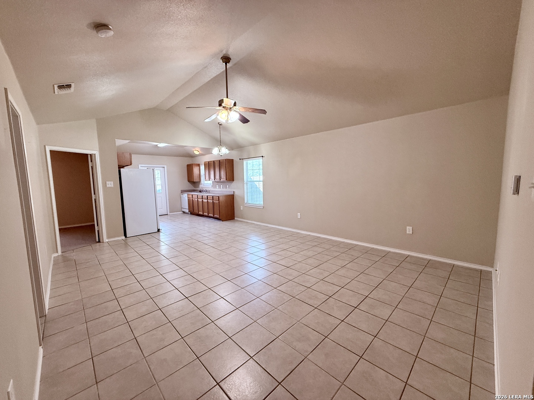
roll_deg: +1.3
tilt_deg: -4.7
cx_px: 267
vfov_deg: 85.7
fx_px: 216
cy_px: 200
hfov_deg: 102.1
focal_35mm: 14
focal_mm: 2.22
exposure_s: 1/120
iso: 320
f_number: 2.2
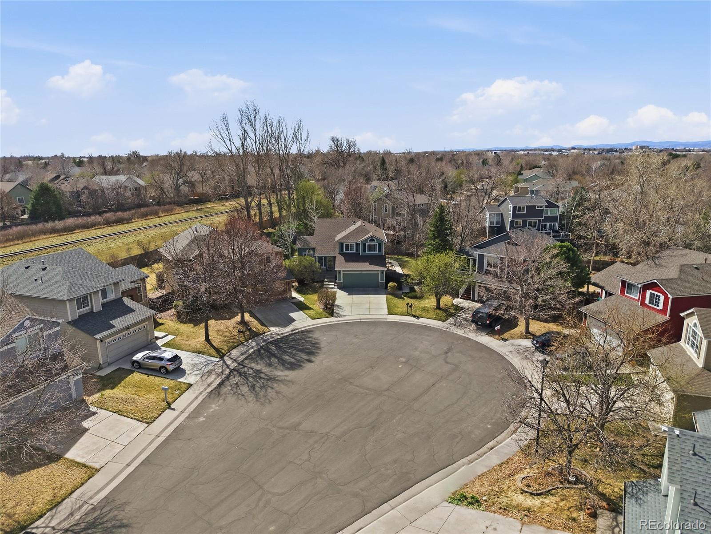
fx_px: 493
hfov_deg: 71.6
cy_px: 267
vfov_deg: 56.8
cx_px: 356
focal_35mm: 24
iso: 190
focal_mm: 8.7
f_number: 1.8
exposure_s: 1/8000
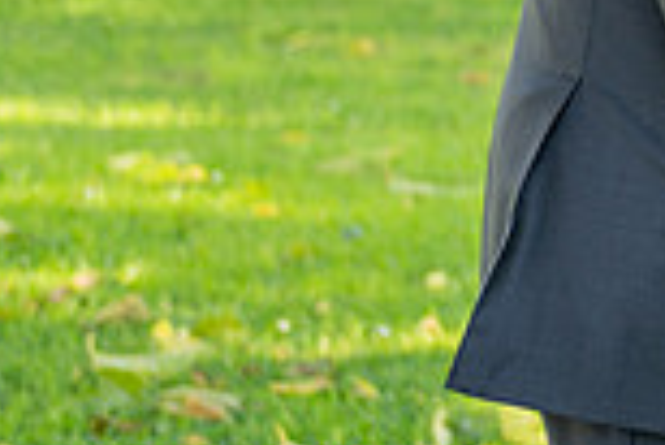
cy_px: -296
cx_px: 1360
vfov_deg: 5.4
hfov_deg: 7.8
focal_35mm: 252
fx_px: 4659
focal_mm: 56
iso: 200
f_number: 3.5
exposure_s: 1/200
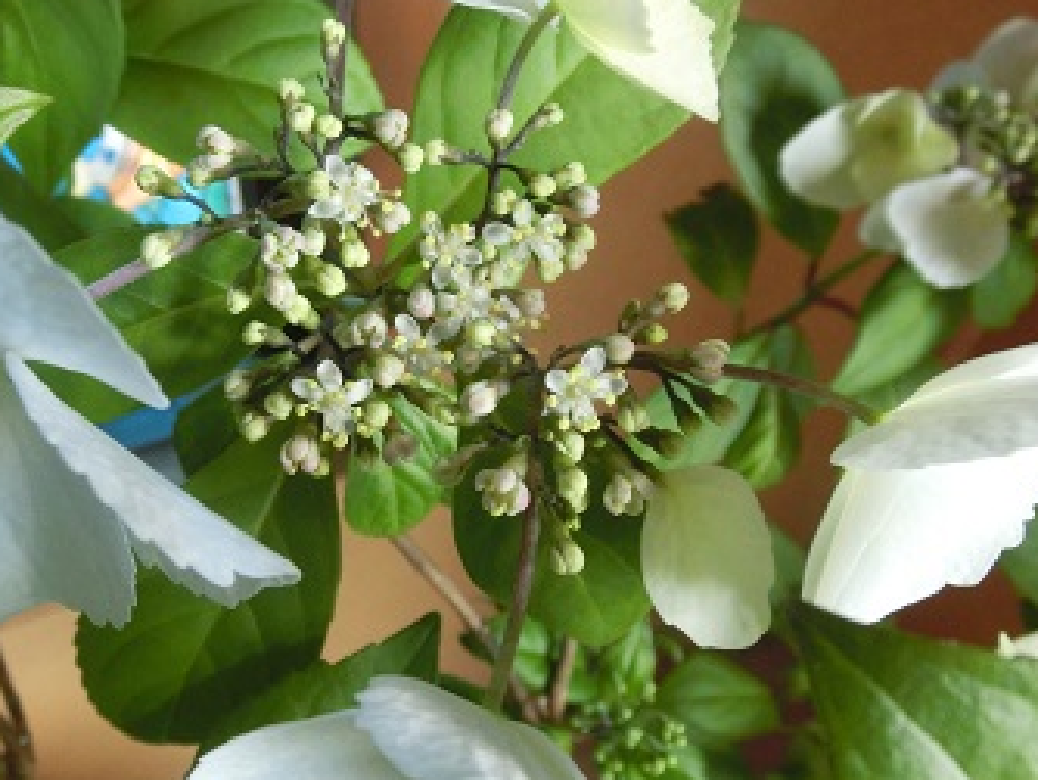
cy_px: 393
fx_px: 1140
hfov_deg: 48.3
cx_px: 362
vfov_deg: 37.8
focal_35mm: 38
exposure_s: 1/125
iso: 500
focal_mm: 4.4
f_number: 3.3
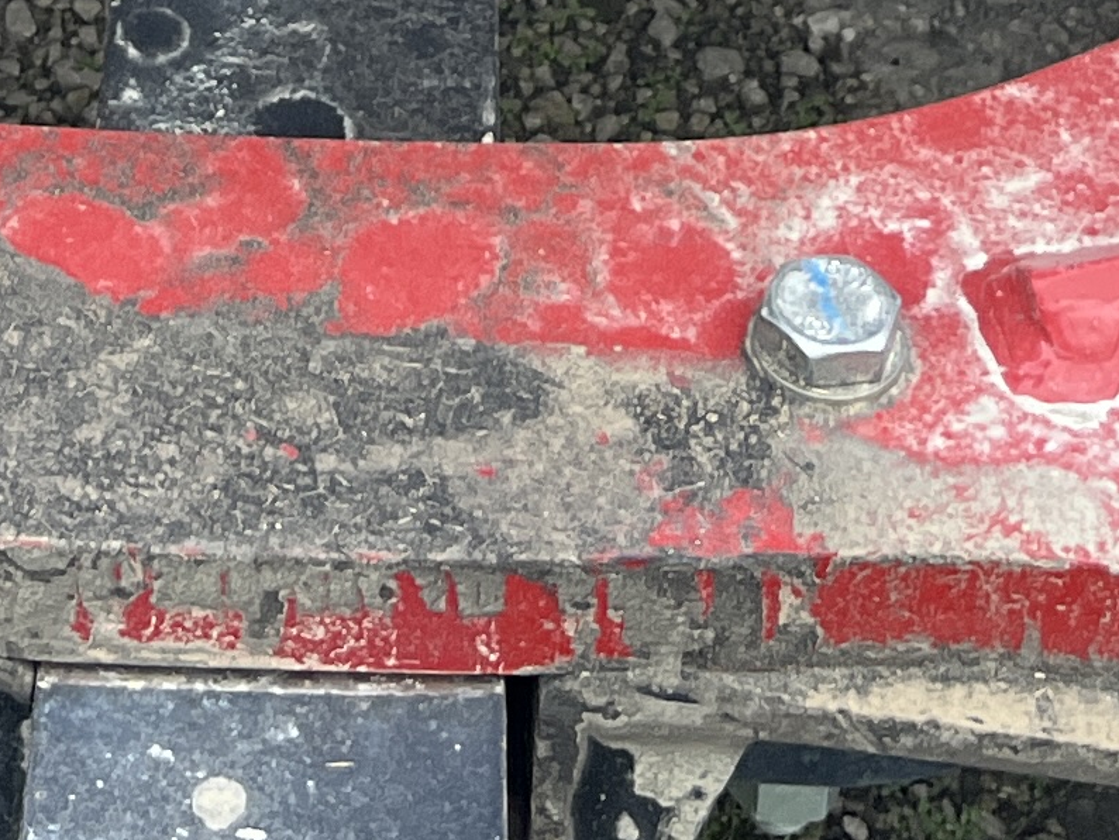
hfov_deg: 14.9
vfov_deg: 10.0
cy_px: -1105
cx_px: 445
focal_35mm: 132
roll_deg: -2.6
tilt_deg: -26.1
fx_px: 4268
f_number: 1.6
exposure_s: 1/118
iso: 125
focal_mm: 5.1
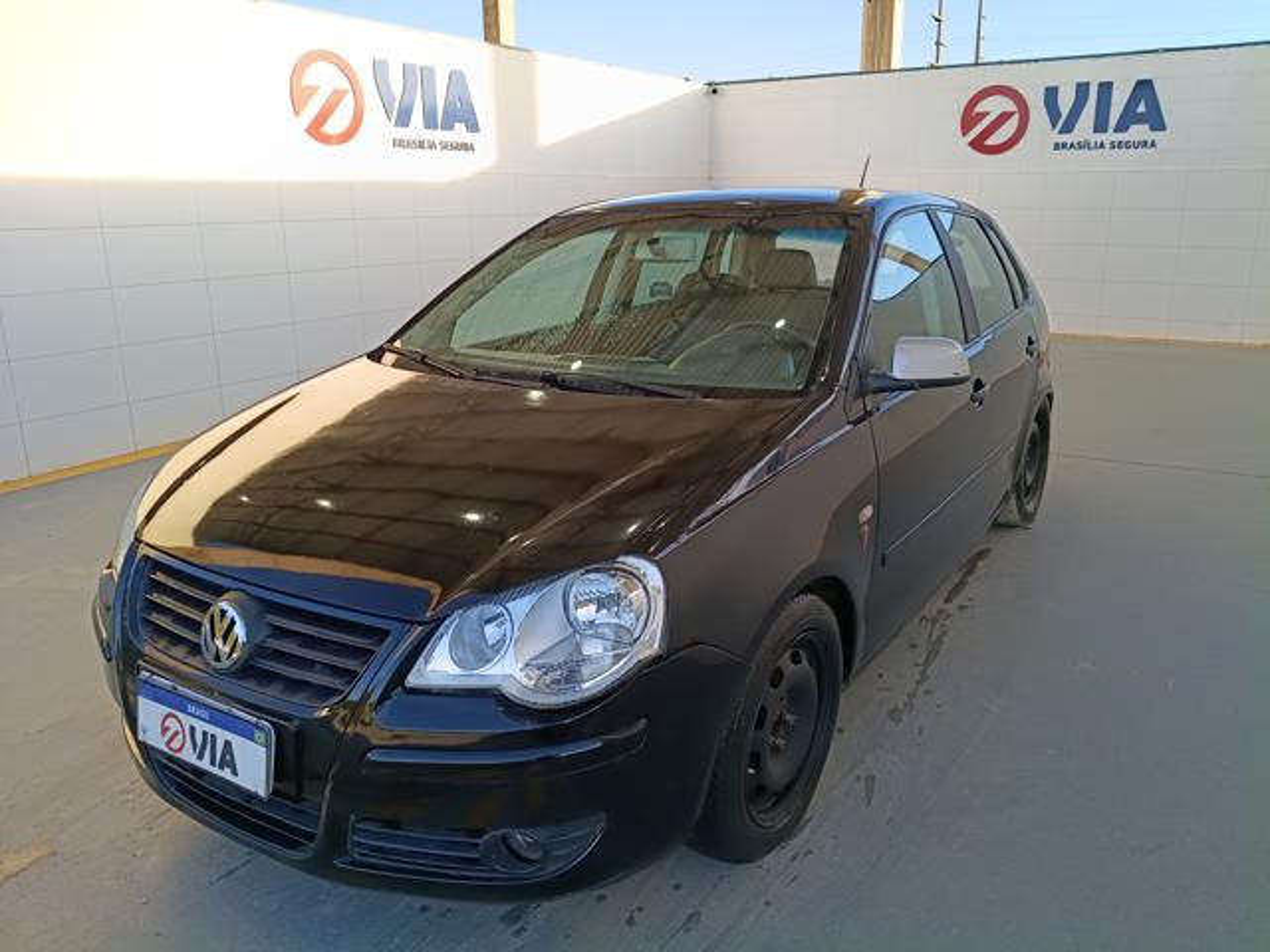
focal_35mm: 26
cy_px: 476
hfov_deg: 67.3
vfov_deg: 53.1
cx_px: 635
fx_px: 954
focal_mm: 4.81
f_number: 1.8
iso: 149
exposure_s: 1/216
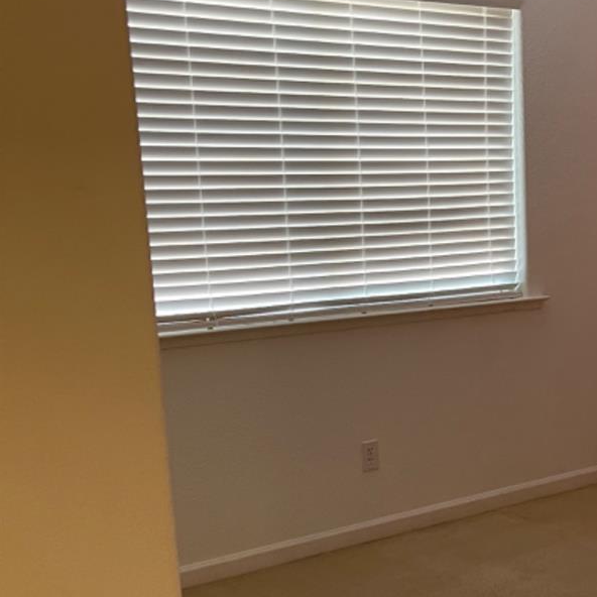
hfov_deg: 29.0
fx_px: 1093
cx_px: 566
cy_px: 402
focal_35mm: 56
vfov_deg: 30.3
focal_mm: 5.1
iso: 250
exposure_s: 1/60
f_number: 1.6
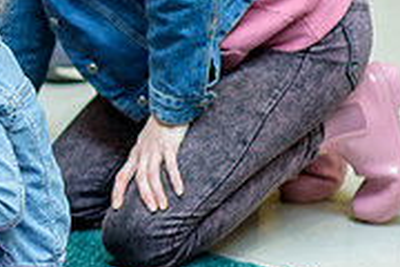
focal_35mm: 295
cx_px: -138
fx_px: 3278
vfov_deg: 4.7
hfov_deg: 6.9
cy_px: 86
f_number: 2.2
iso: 800
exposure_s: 1/160
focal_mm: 85
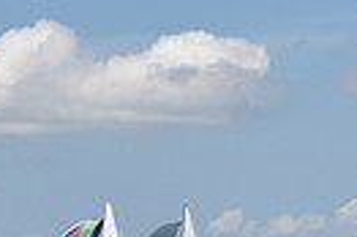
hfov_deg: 6.6
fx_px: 3080
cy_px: 244
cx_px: 316
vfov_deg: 4.4
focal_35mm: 311
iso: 250
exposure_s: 1/1250
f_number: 4.5
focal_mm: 70
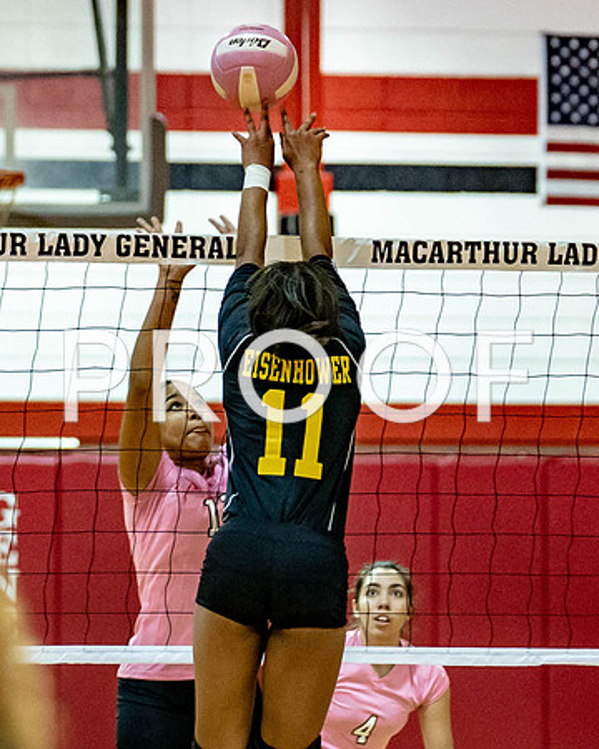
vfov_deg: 6.1
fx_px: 6973
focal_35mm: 315
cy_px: 253
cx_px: 307
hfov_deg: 4.9
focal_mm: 144
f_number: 3.5
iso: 6400
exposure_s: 1/500
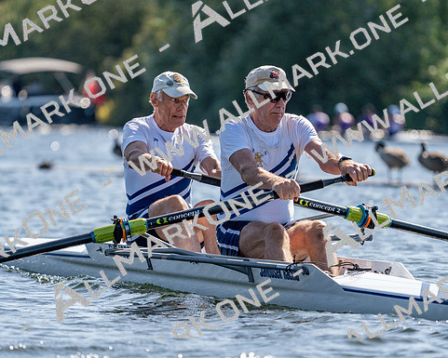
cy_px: 179
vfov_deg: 3.8
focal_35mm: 403
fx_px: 5344
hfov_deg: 4.8
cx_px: 243
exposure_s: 1/2000
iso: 320
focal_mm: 356
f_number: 6.3
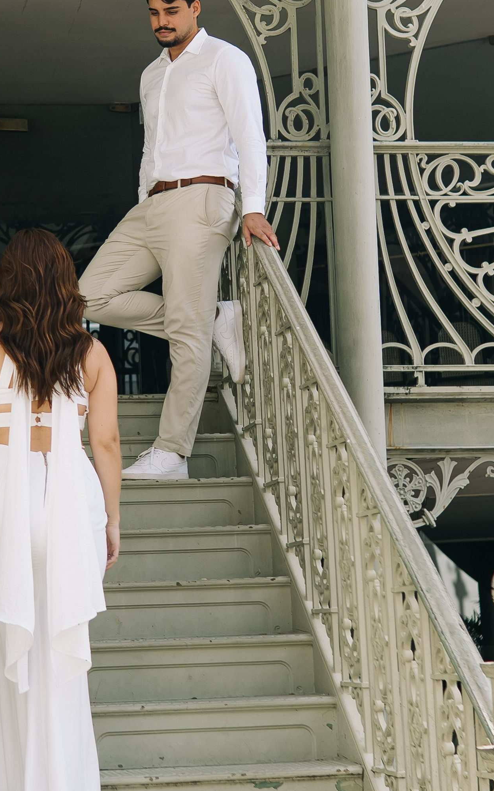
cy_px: 347
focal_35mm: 88
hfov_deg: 14.8
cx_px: 116
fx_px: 1895
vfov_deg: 23.5
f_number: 2.5
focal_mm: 30
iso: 100
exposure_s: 1/320
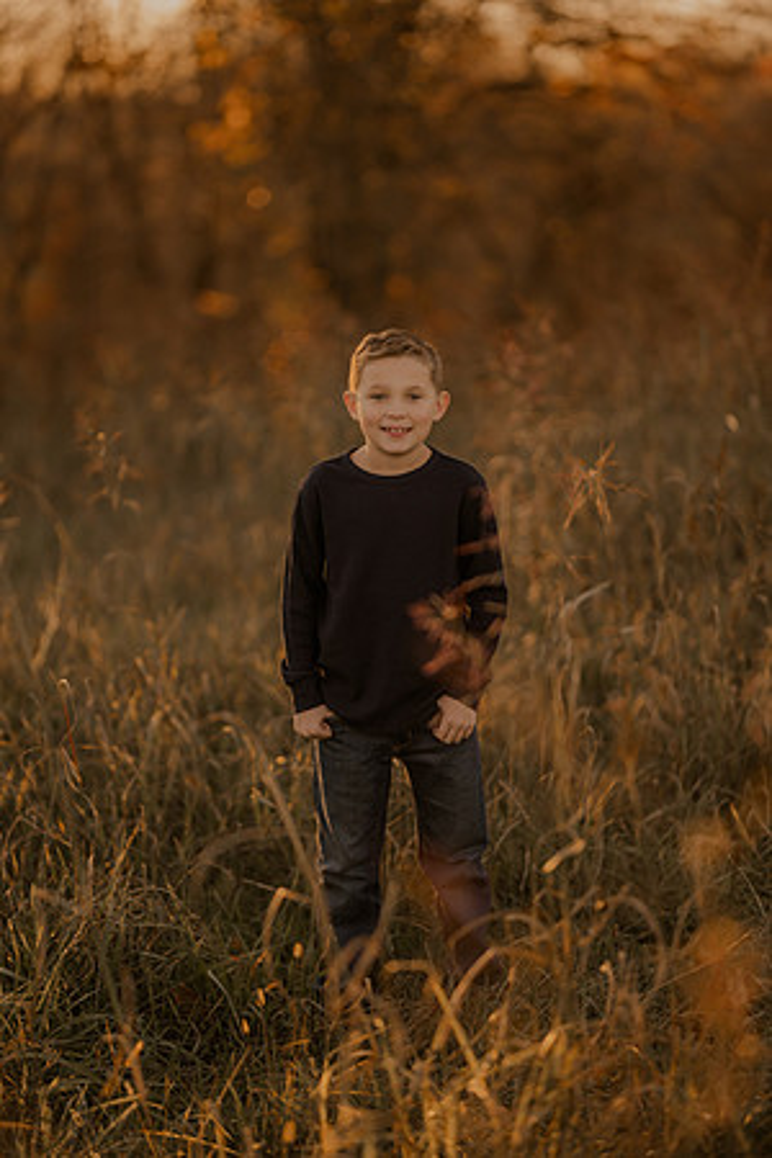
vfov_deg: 23.9
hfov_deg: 16.1
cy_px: 579
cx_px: 386
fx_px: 2734
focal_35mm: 85
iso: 200
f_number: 1.4
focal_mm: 85
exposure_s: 1/1000
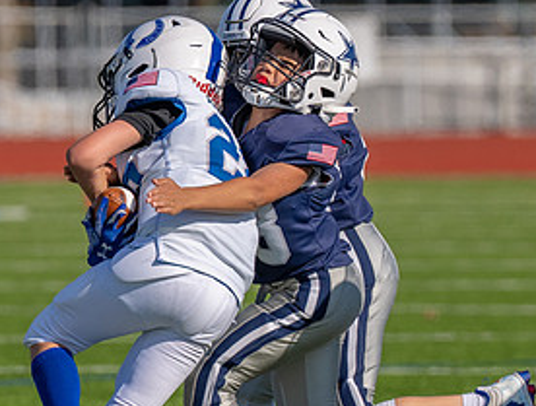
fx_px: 12897
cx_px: 219
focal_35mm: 830
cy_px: 283
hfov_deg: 2.4
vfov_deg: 1.8
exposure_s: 1/4000
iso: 160
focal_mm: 200
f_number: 3.2
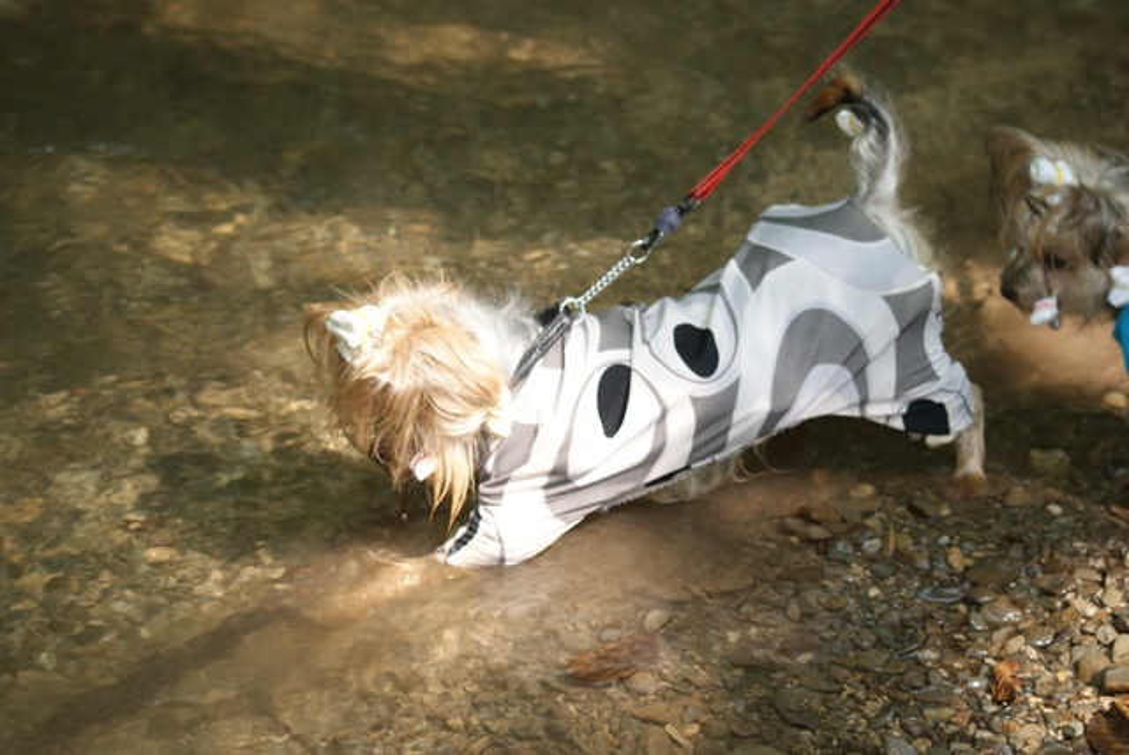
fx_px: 3296
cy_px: 378
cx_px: 564
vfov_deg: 13.1
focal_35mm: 105
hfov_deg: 19.4
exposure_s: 1/60
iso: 125
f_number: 4
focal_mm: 70
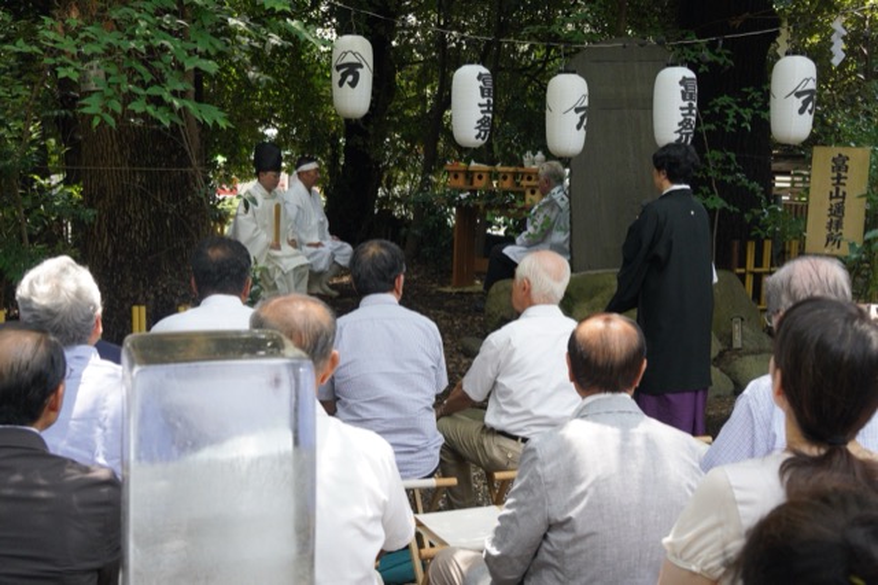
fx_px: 1097
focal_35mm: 45
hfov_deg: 43.6
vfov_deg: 29.8
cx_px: 439
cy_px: 292
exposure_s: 1/500
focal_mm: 30
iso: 2000
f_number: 5.6
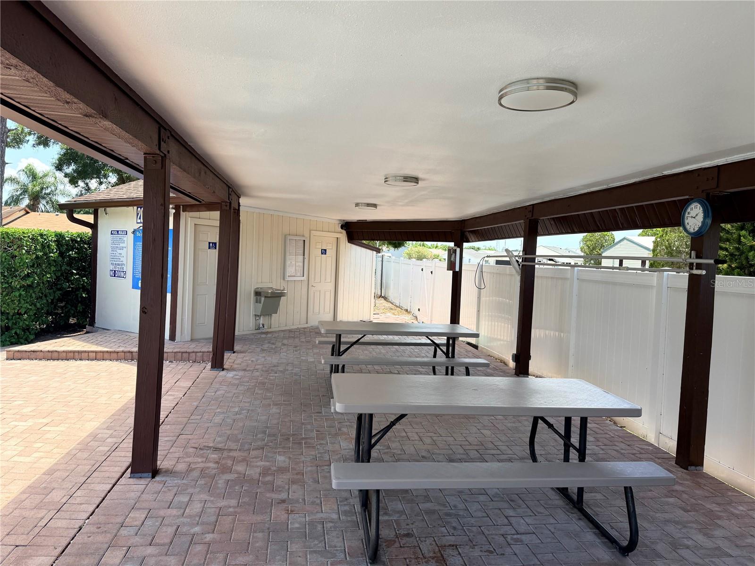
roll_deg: -2.4
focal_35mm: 24
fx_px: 523
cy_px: 283
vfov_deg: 56.8
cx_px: 378
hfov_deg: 71.6
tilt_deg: -2.2
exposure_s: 1/1653
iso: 100
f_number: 1.78
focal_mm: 6.76
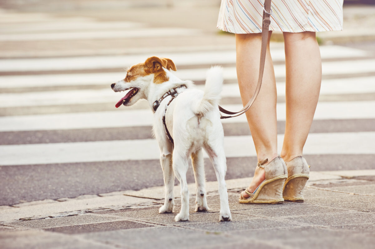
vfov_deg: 7.8
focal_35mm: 175
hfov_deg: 11.8
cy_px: 124
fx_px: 1822
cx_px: 188
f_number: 5
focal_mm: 175
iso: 400
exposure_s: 1/400
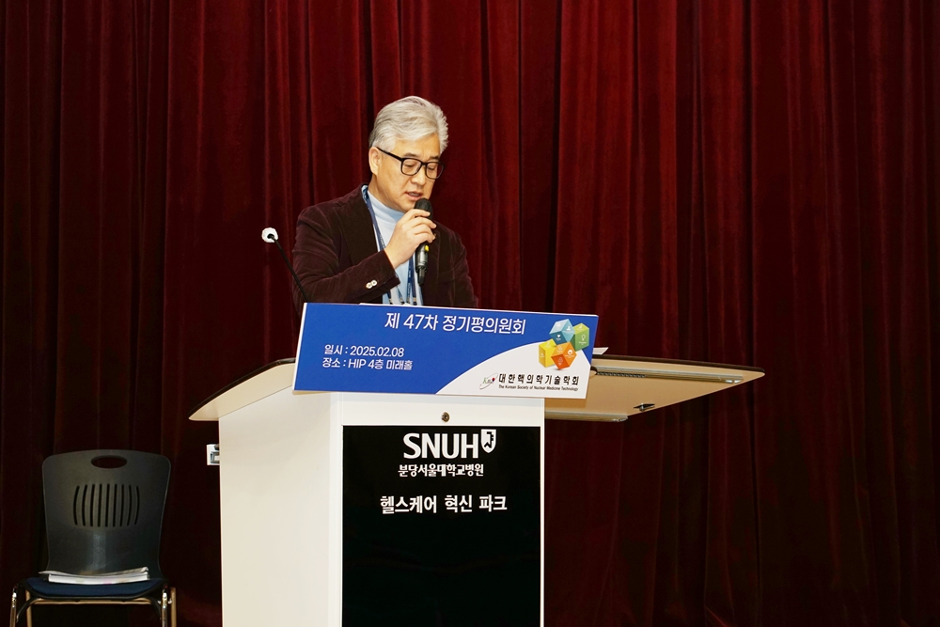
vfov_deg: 16.1
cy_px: 314
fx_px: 2220
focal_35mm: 85
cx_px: 470
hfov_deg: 23.9
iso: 400
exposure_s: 1/80
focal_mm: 85
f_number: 6.3
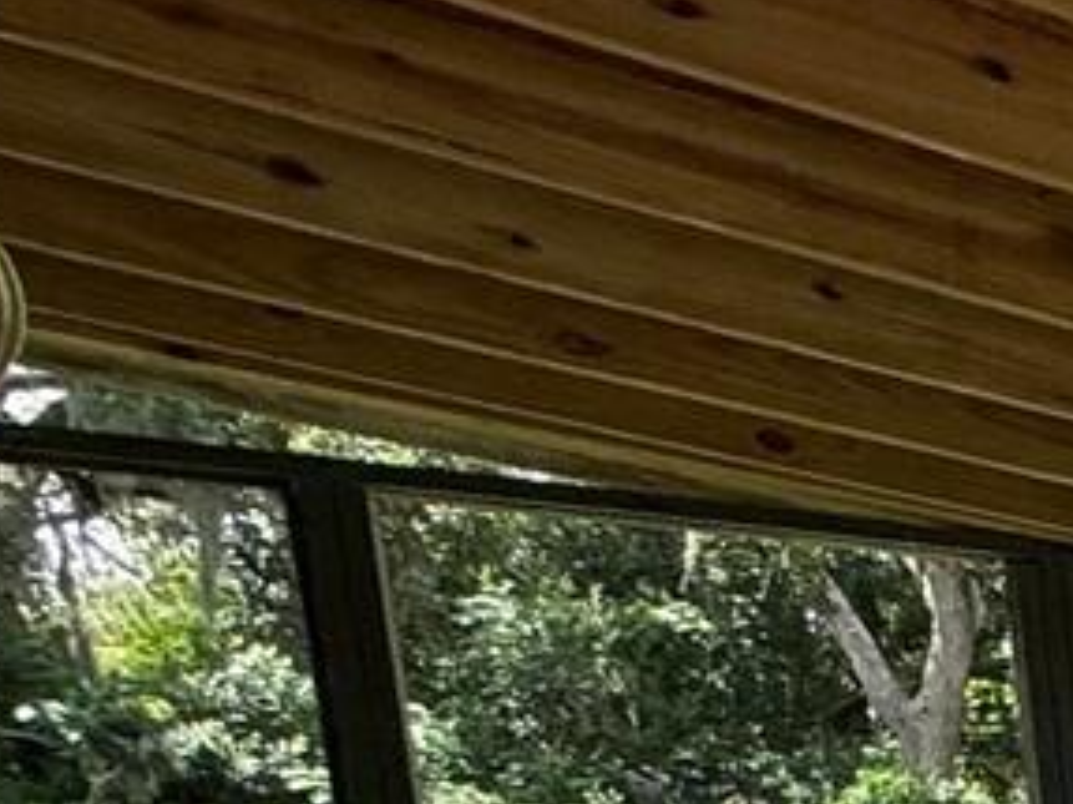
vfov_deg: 16.3
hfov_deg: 13.9
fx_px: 2417
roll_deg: -1.6
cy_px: 1380
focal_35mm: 78
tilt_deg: -10.1
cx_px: 2755
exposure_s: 1/518
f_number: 2.2
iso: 50
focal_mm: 2.22
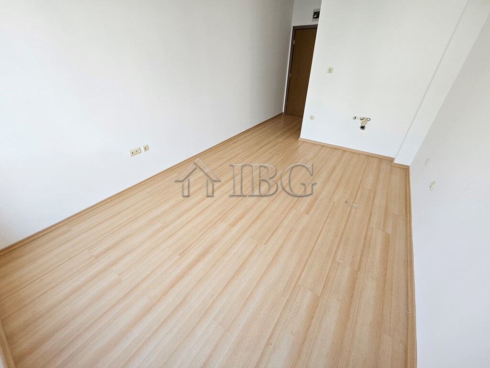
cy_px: 184
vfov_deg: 89.9
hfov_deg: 106.2
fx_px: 184
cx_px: 245
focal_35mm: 13
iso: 50
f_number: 2.2
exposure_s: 1/50
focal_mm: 1.7
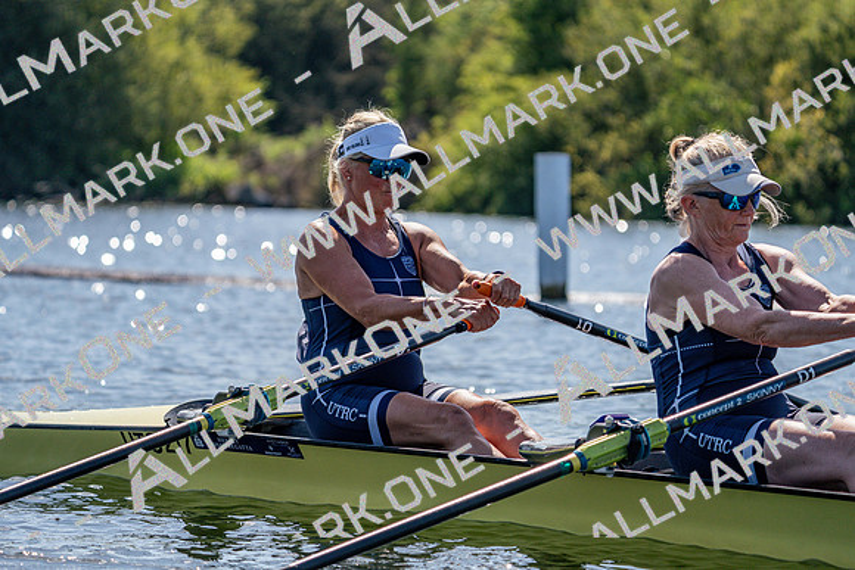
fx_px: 4751
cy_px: 285
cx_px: 428
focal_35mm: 200
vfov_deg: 6.9
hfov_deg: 10.3
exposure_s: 1/2000
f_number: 5.6
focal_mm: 200
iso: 250
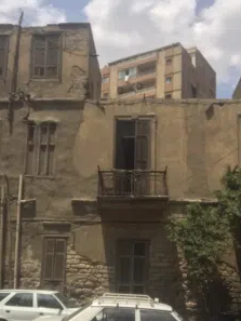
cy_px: 206
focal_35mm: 43
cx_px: 117
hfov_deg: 33.6
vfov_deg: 43.4
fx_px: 399
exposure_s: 1/815
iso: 25
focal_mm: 2.87
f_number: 2.2
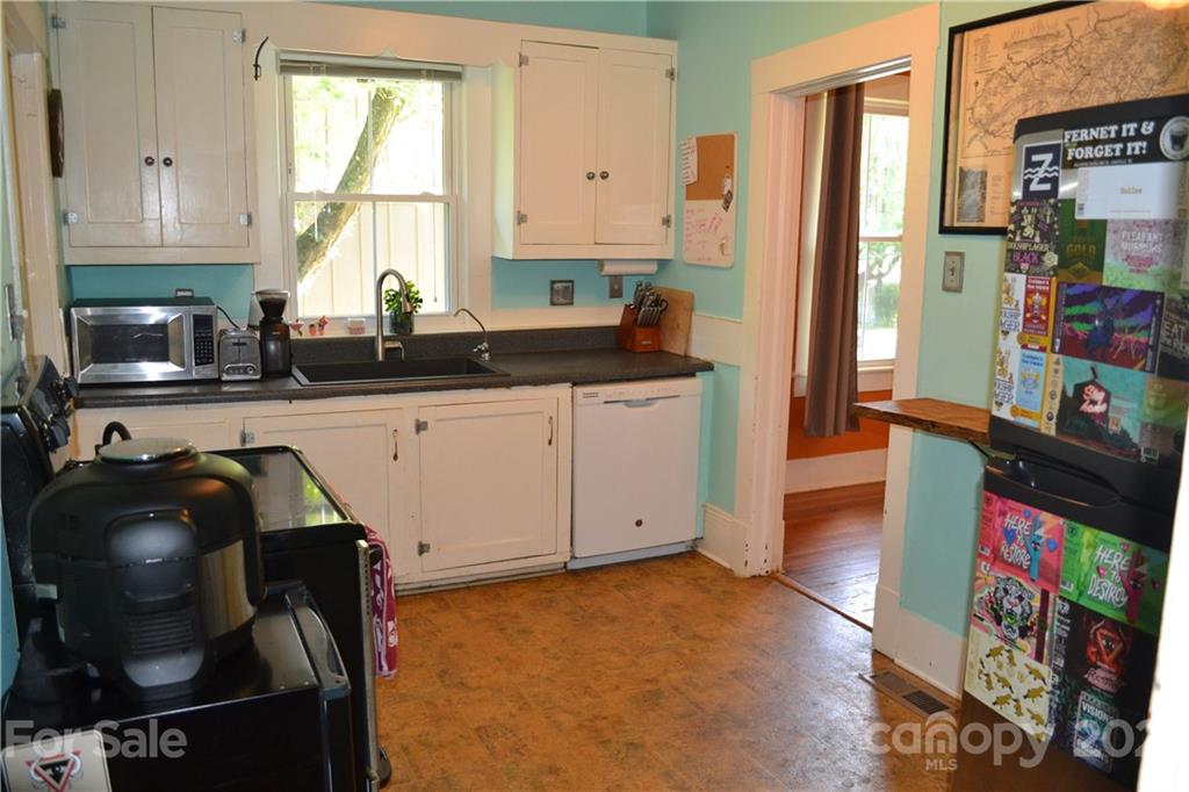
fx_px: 891
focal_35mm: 27
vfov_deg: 47.9
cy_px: 396
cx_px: 594
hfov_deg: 67.4
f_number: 3.5
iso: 1000
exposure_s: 1/60
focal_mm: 18
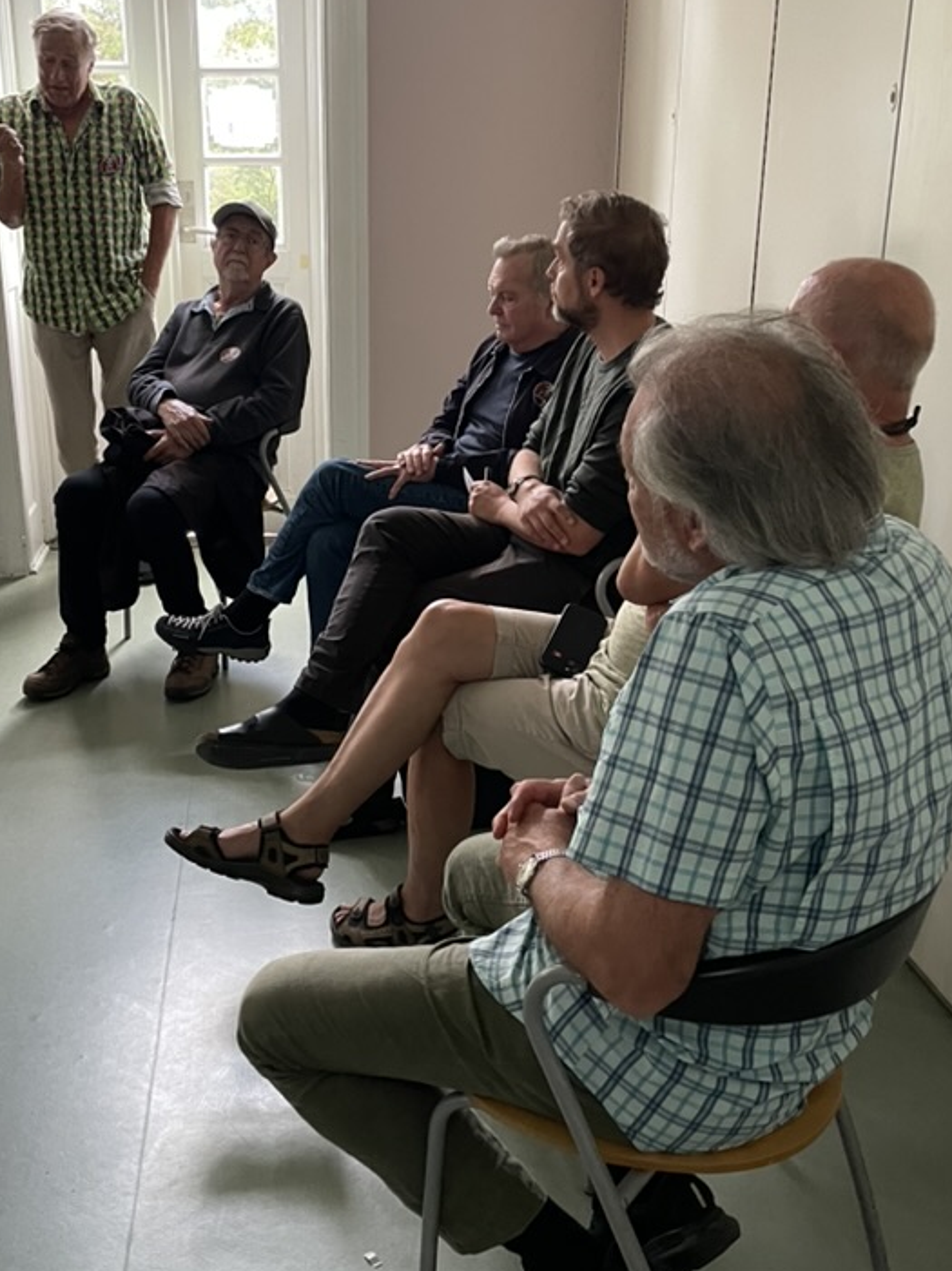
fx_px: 1395
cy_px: 615
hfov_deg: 37.6
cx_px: 406
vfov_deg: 49.0
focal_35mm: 38
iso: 320
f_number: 1.6
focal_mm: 4.2
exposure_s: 1/60
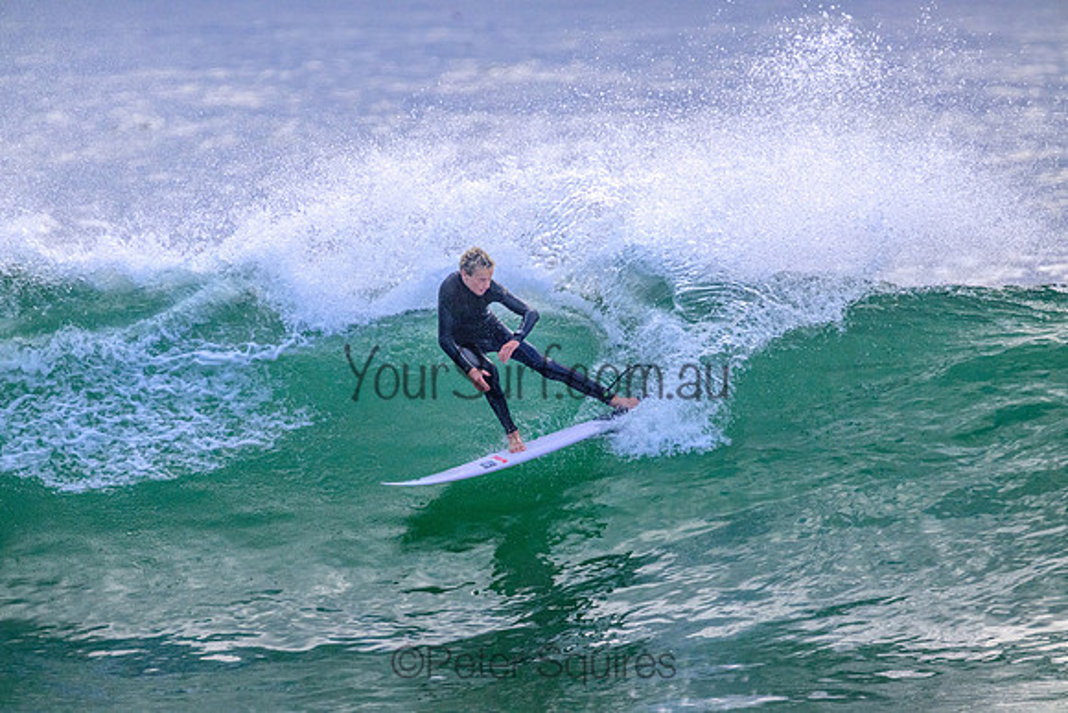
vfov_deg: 1.8
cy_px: 356
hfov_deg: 2.7
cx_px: 534
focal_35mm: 760
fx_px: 22551
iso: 2800
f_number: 11
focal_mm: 760
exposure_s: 1/1600
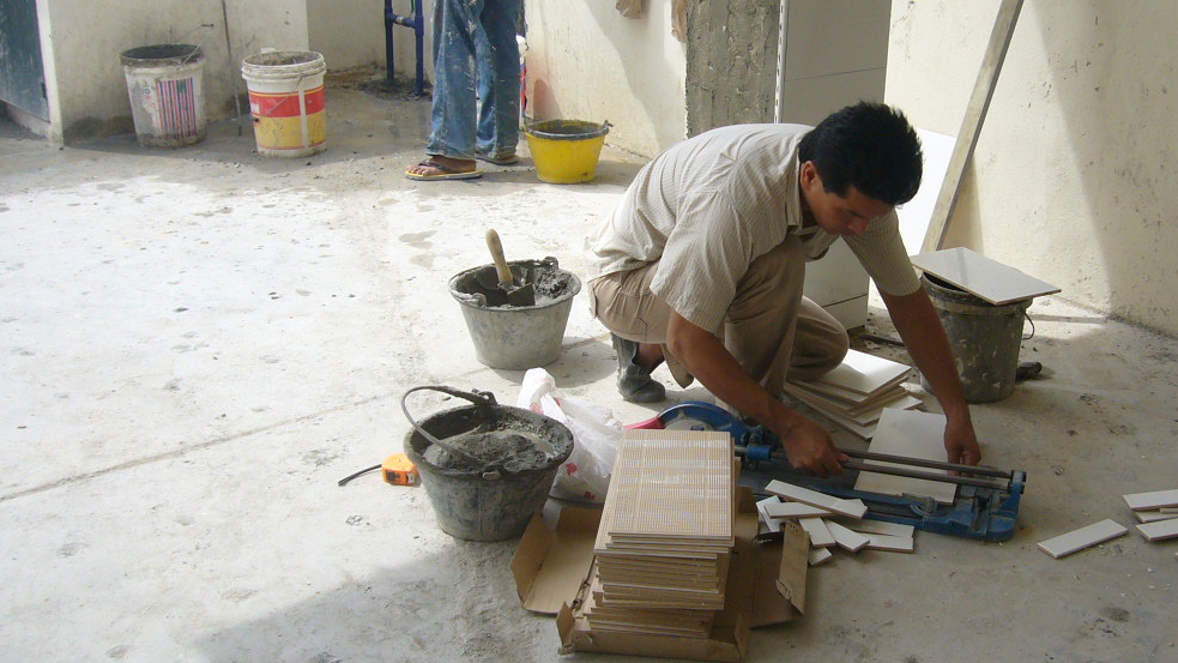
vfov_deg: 27.1
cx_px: 737
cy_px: 339
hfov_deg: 46.0
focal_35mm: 44
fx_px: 1374
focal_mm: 4.6
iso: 80
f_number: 5.6
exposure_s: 1/250
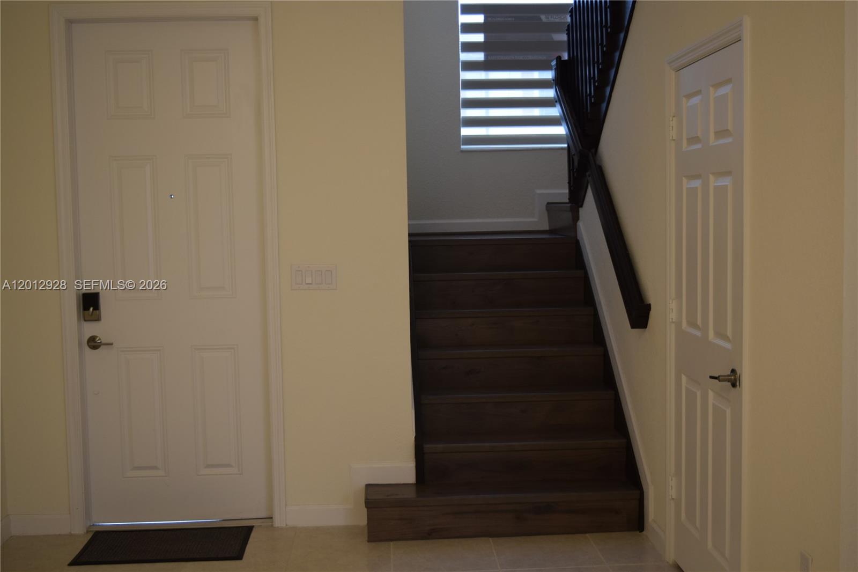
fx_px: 1036
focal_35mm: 44
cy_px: 286
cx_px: 429
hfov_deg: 45.0
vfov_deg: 30.8
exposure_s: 1/60
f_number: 4.2
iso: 400
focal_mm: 29
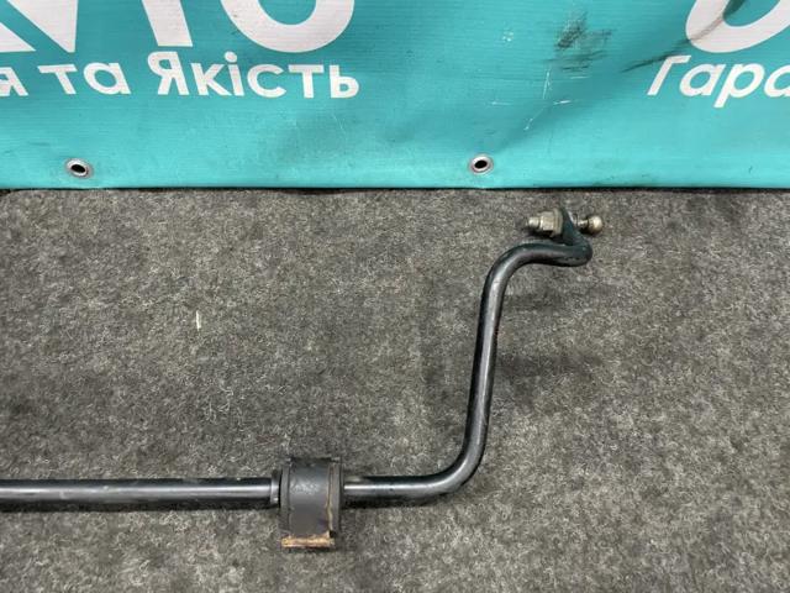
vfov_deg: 53.1
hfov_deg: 67.3
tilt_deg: -60.2
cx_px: 395
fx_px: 593
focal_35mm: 26
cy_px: 296
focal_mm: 4.2
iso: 400
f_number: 1.6
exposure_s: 1/50
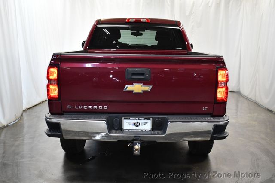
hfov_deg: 45.5
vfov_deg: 31.2
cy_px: 92
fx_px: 328
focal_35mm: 43
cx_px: 138
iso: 1800
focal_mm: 29
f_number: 4.2
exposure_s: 1/125
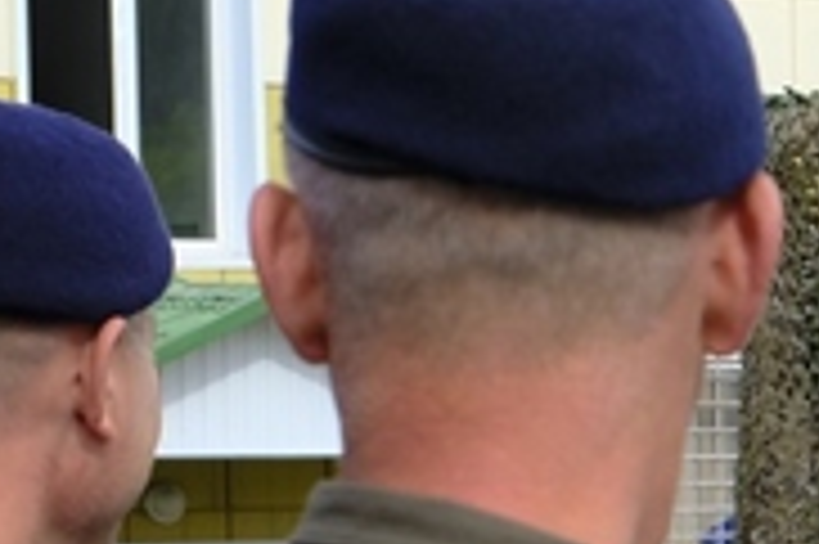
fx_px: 5250
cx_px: 1483
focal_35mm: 231
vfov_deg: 5.9
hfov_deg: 8.6
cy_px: 737
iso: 320
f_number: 5.6
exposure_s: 1/350
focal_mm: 37.6
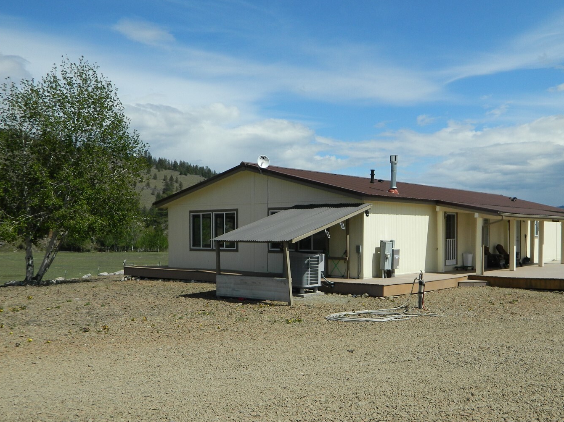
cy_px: 244
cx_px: 324
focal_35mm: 37
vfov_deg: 38.6
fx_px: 603
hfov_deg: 50.0
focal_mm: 5.6
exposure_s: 1/250
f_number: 9.1
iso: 80
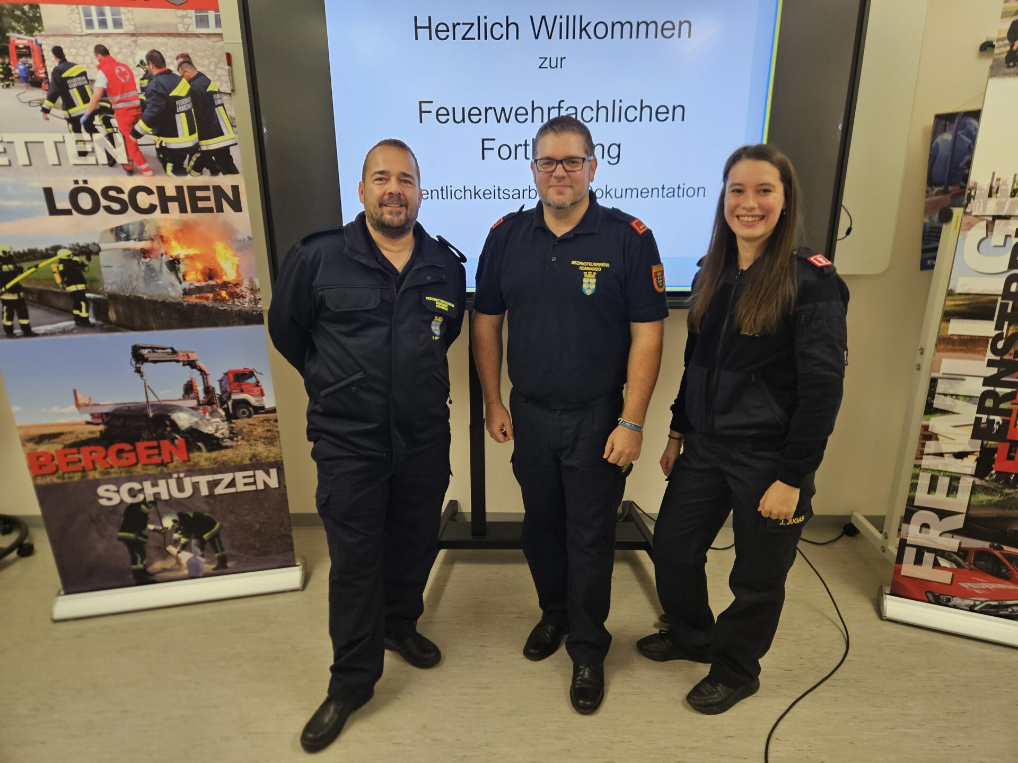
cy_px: 382
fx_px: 676
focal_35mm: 23
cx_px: 509
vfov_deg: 58.9
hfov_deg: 73.9
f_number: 1.8
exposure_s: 1/100
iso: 200
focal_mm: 5.4
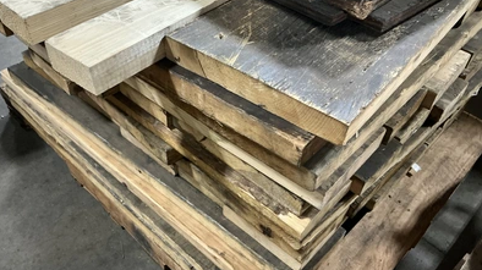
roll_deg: -4.2
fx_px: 396
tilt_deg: -44.1
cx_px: 239
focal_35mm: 31
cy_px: 155
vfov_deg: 37.6
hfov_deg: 62.7
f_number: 1.8
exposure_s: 1/30
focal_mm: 3
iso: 400
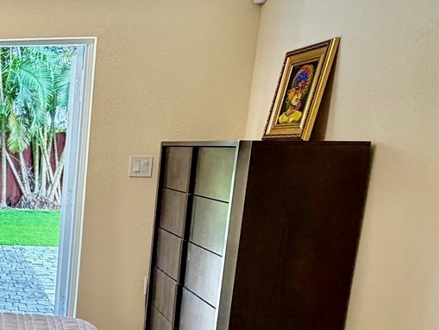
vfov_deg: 32.4
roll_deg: +0.0
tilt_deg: -10.2
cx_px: -127
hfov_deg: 32.6
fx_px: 558
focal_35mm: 44
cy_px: 240
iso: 200
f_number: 2.2
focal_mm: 2.22
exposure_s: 1/120
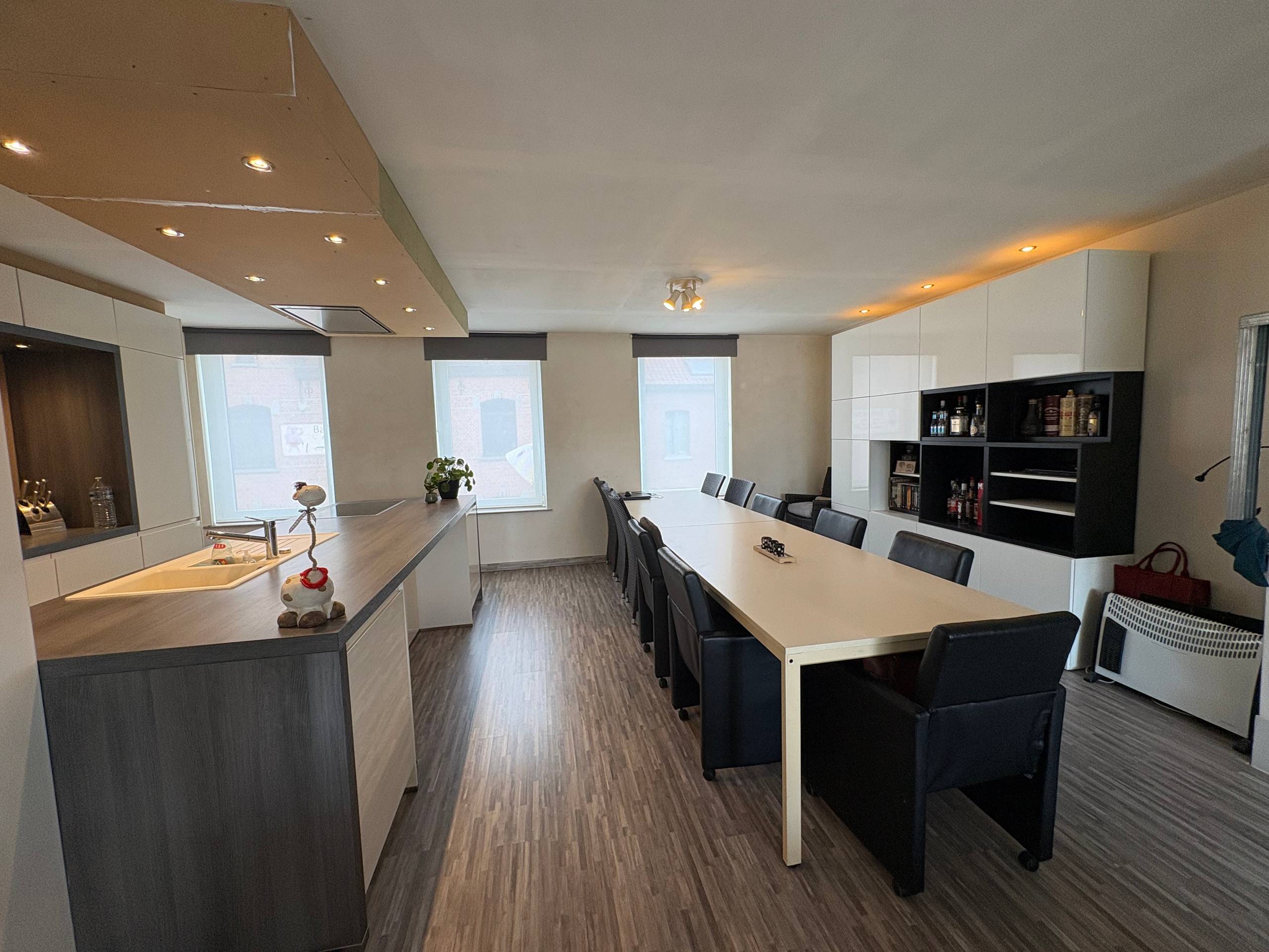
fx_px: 513
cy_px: 476
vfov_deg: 85.7
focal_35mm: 14
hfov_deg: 102.1
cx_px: 634
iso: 64
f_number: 2.2
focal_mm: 2.22
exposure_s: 1/100
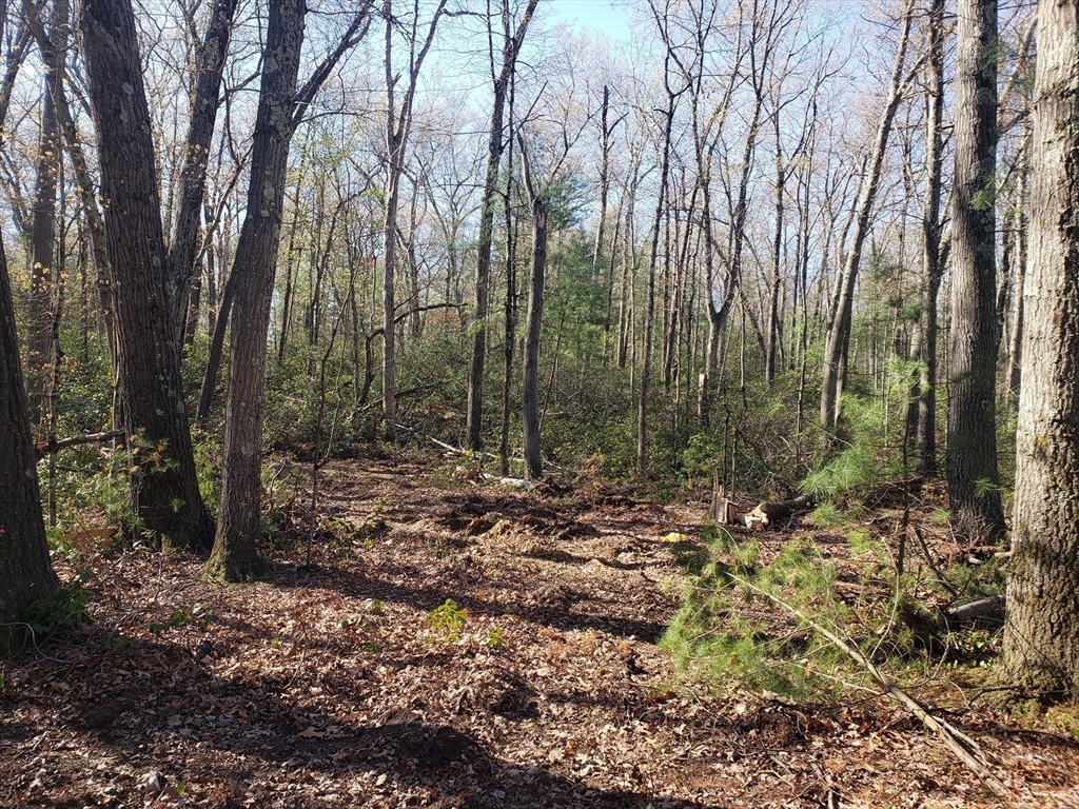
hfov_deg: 67.3
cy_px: 404
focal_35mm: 26
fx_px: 810
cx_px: 540
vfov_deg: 53.1
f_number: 2.4
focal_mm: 4.3
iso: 50
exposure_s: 1/286
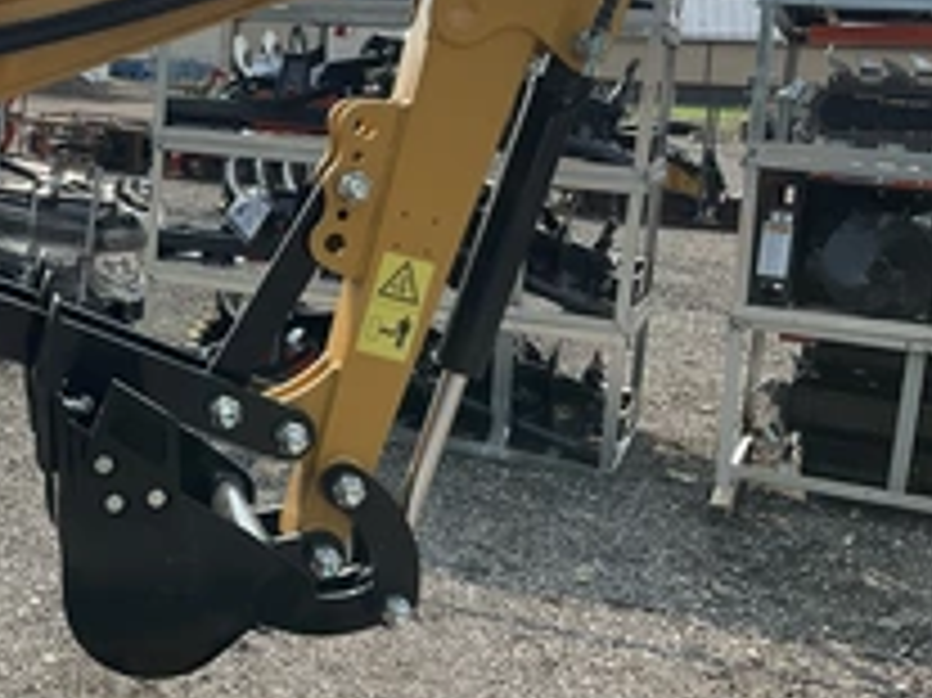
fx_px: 1507
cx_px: 72
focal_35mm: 56
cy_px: 216
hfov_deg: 32.5
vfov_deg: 25.9
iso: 25
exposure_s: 1/2141
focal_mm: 3
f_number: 1.8
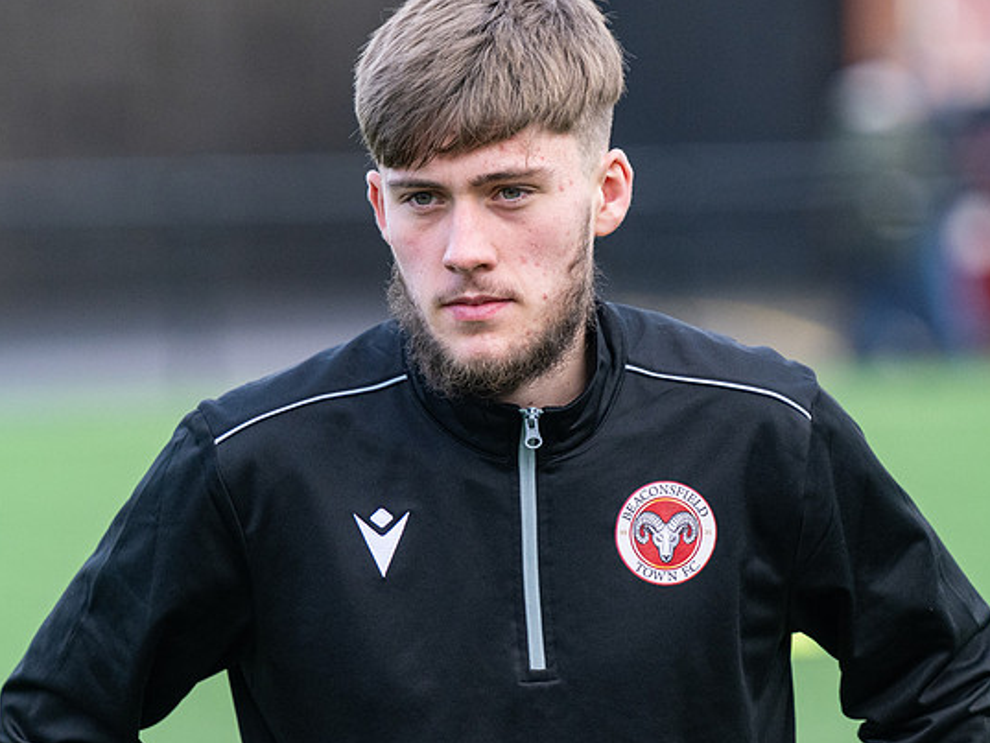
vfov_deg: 3.4
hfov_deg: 4.6
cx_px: 453
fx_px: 12415
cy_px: 333
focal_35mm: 434
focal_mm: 230
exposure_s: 1/1250
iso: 800
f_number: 4
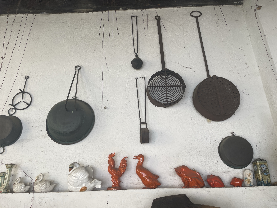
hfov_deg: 67.3
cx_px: 138
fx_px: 208
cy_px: 104
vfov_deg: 53.1
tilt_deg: +23.2
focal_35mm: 26
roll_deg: +2.6
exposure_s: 1/176
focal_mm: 4.2
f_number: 1.6
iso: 32
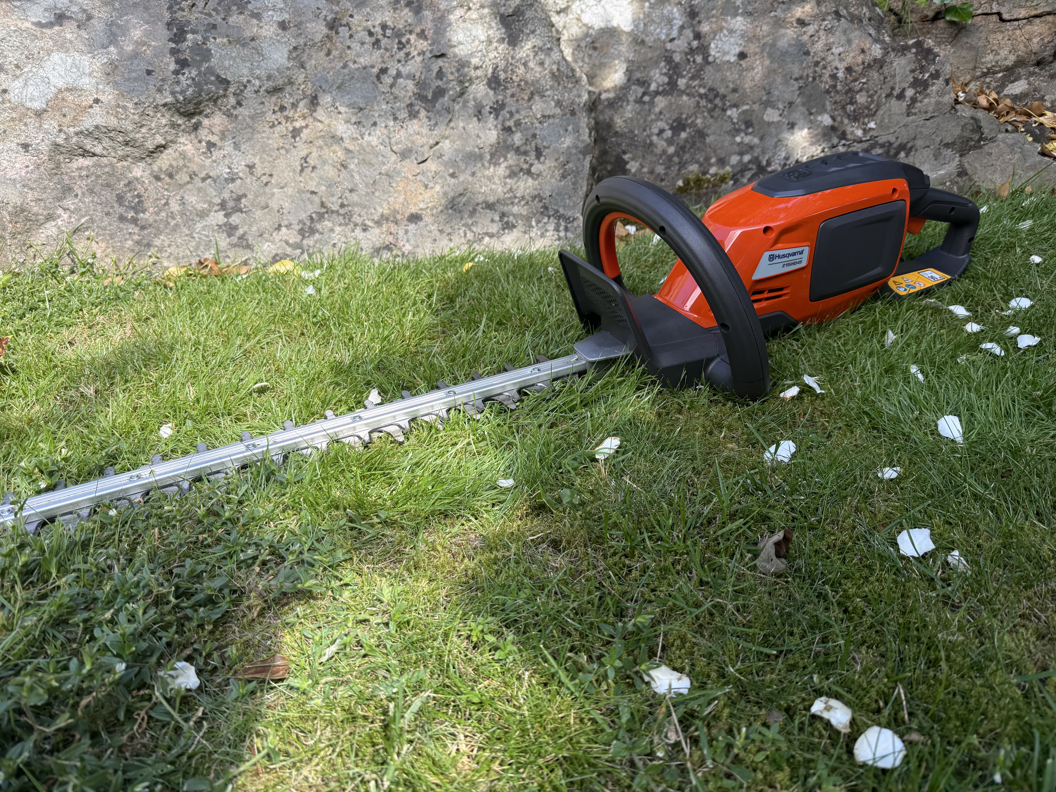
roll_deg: +2.6
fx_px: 732
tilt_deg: -26.8
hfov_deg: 71.6
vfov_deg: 56.8
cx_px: 528
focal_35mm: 24
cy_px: 396
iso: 100
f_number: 1.78
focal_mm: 6.76
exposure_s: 1/849
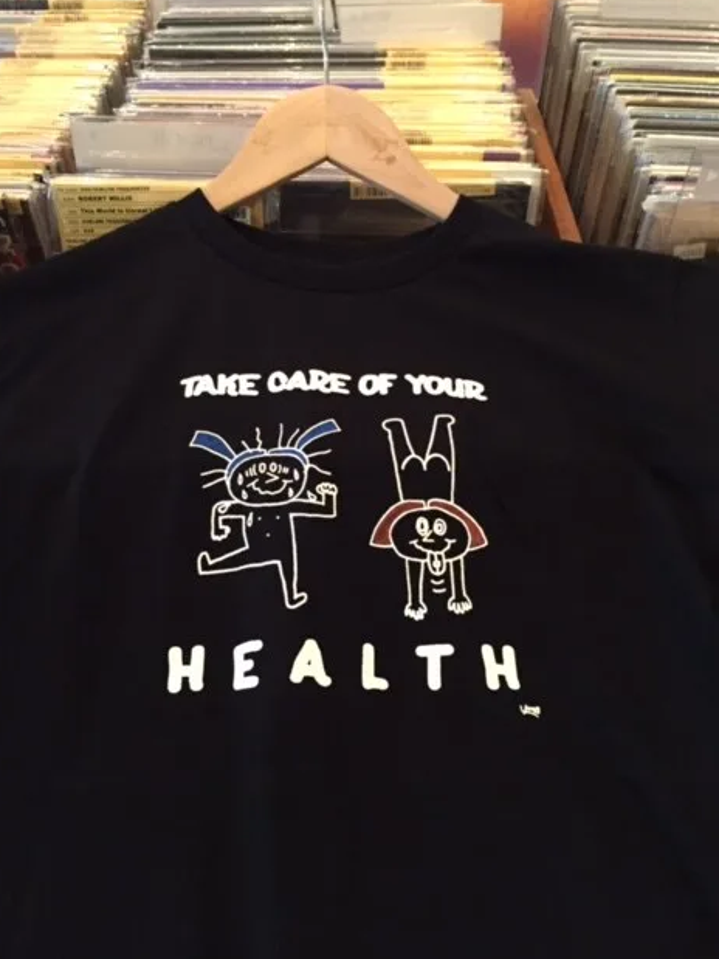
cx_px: 349
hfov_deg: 46.8
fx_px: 831
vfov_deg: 60.0
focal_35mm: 30
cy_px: 473
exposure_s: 1/24
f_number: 2.2
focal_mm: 4.15
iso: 250
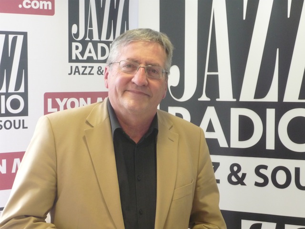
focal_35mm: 75
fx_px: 661
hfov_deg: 26.0
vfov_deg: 19.6
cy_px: 114
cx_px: 152
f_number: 4.1
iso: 400
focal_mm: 12.3
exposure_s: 1/50
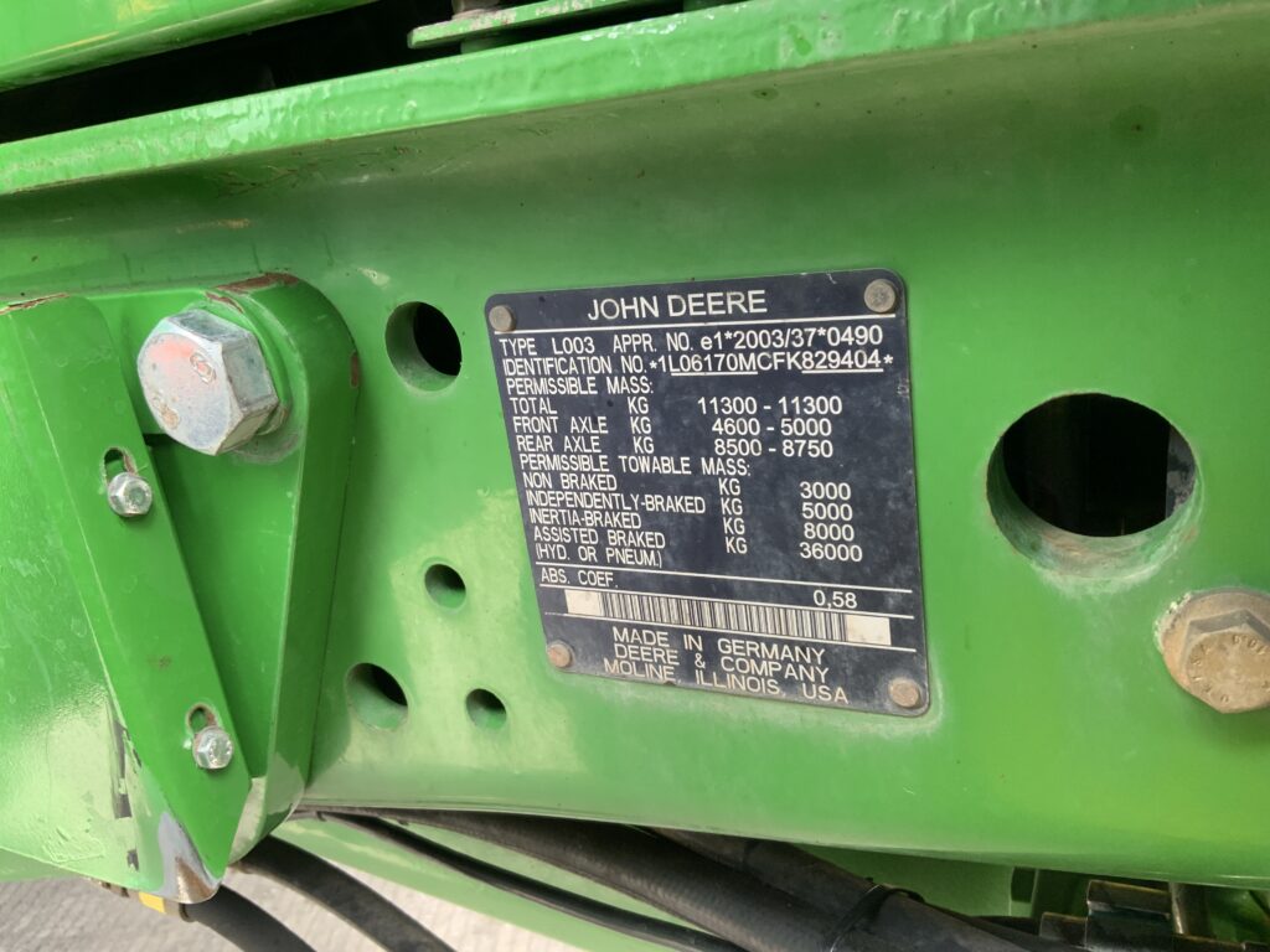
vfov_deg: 48.2
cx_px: 635
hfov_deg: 61.7
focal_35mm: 29
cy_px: 476
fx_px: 1064
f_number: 1.8
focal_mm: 3
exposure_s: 1/101
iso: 64
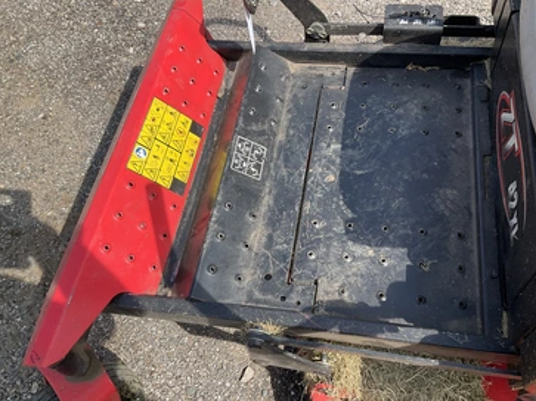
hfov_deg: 56.8
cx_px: 291
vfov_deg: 44.1
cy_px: 208
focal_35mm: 32
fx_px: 495
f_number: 1.8
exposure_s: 1/829
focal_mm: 3
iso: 25
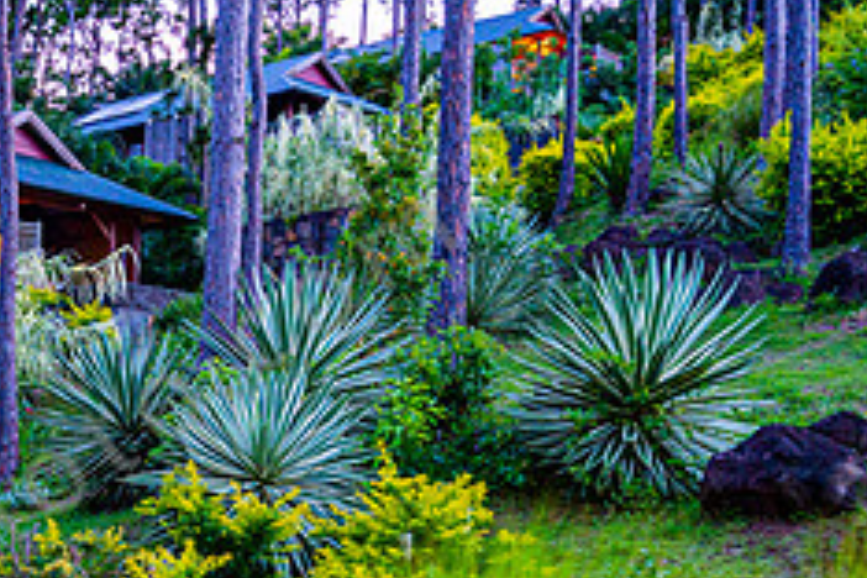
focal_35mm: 67
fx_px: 1613
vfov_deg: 19.8
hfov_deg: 27.7
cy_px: 547
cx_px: -63
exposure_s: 4
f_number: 6.3
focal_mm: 27
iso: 400
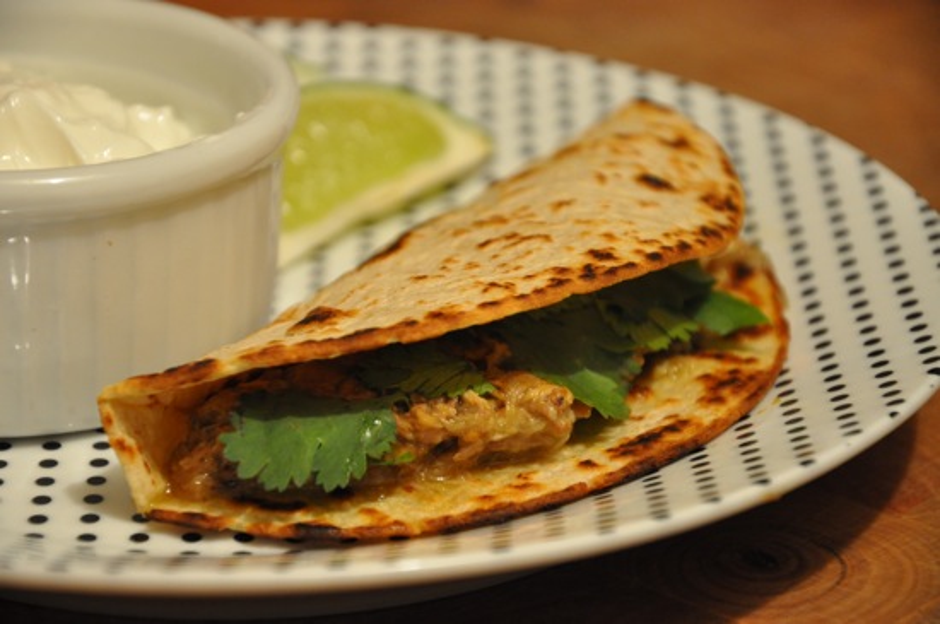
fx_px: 4106
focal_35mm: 158
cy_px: 312
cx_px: 470
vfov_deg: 8.7
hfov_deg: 13.1
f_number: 5.6
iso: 1400
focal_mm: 105
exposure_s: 1/30
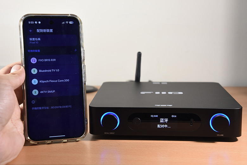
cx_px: 124
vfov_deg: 22.6
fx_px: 412
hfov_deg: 33.4
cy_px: 82
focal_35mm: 60
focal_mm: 40
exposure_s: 1/100
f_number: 6.3
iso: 1000
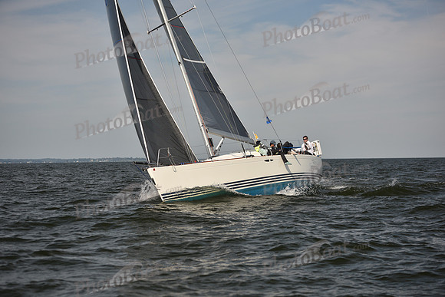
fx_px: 1014
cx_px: 222
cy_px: 148
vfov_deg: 16.7
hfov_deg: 24.8
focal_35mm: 82
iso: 250
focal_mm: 82
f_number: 3.2
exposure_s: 1/2500
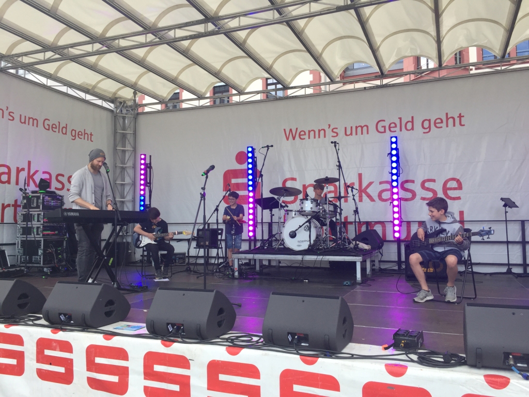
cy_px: 198
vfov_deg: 48.2
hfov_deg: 61.7
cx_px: 264
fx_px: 443
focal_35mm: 29
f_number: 2.2
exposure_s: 1/507
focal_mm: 4.15
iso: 32
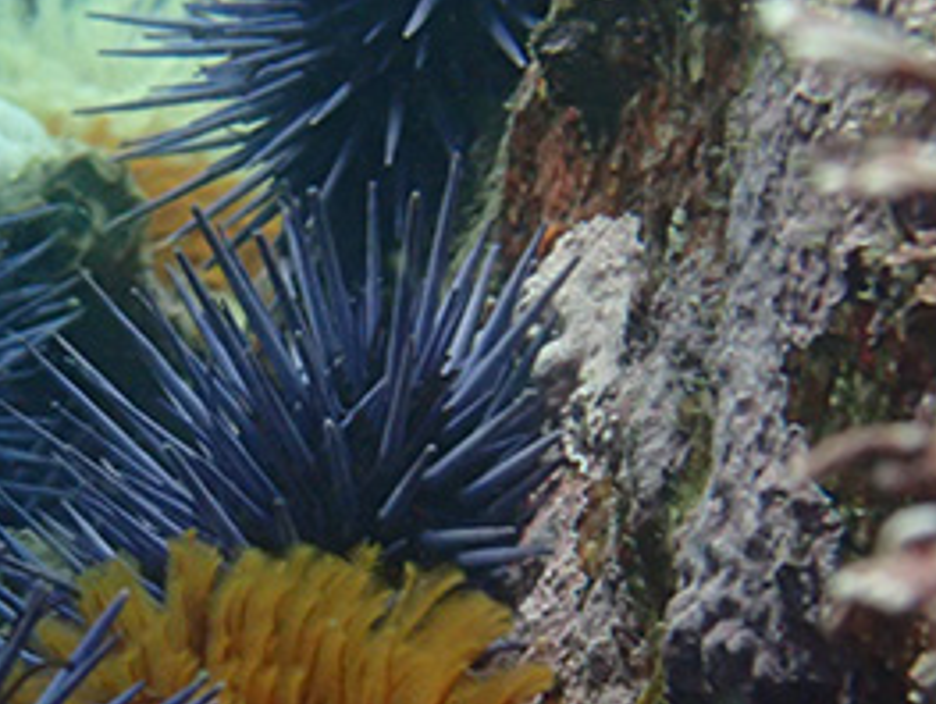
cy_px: 508
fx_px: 4630
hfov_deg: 11.5
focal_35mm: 171
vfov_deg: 8.7
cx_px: 164
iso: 800
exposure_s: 1/125
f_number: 6.3
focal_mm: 18
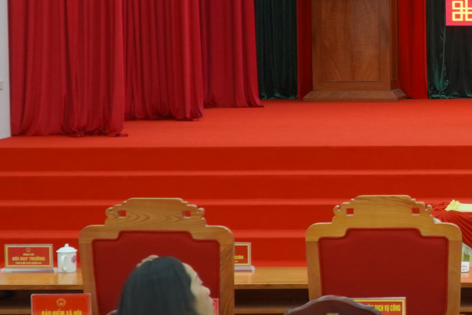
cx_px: 570
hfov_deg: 18.1
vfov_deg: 12.8
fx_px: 1403
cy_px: 105
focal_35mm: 107
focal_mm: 22
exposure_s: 1/80
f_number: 4
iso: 640
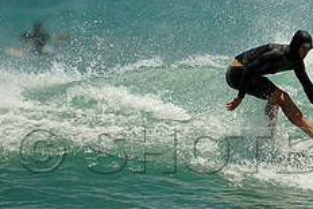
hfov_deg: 2.1
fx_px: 8691
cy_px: 137
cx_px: 345
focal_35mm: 999
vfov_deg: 1.4
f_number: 2.8
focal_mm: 400
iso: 125
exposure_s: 1/1600
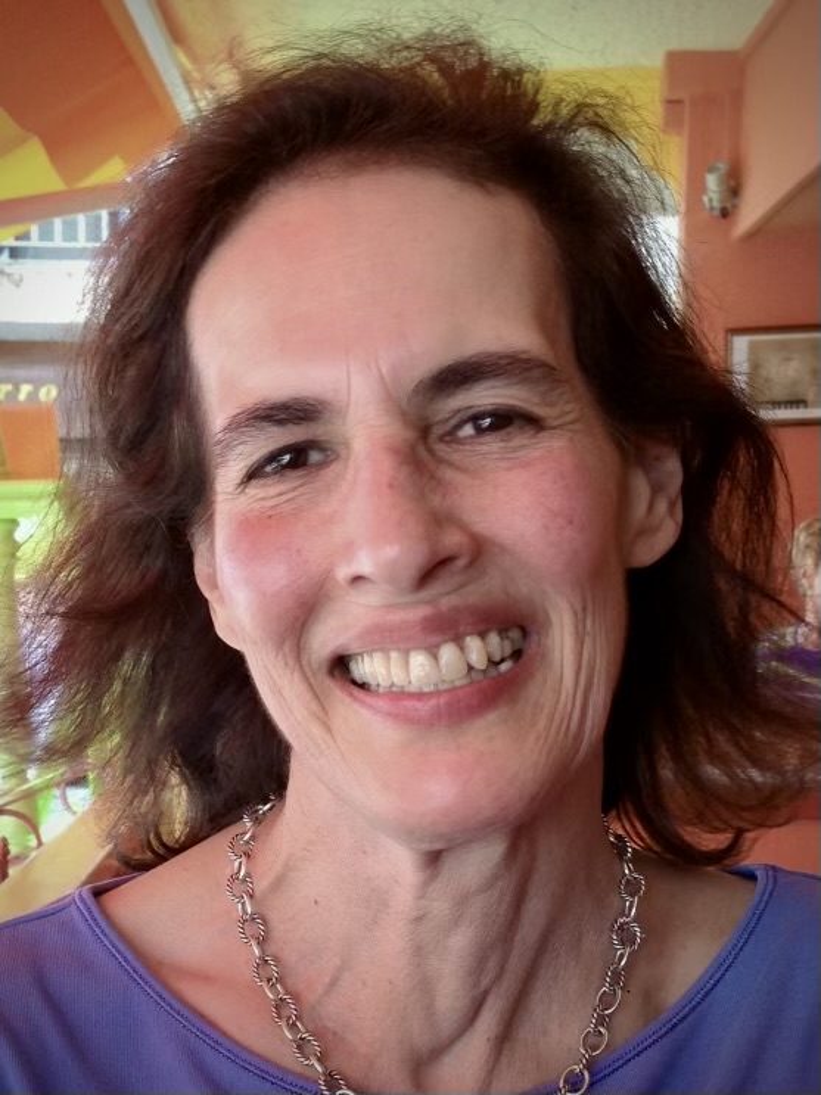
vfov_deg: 55.4
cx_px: 410
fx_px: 1044
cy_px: 548
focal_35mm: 33
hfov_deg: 42.9
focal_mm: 4.12
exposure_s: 1/127
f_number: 2.4
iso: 50
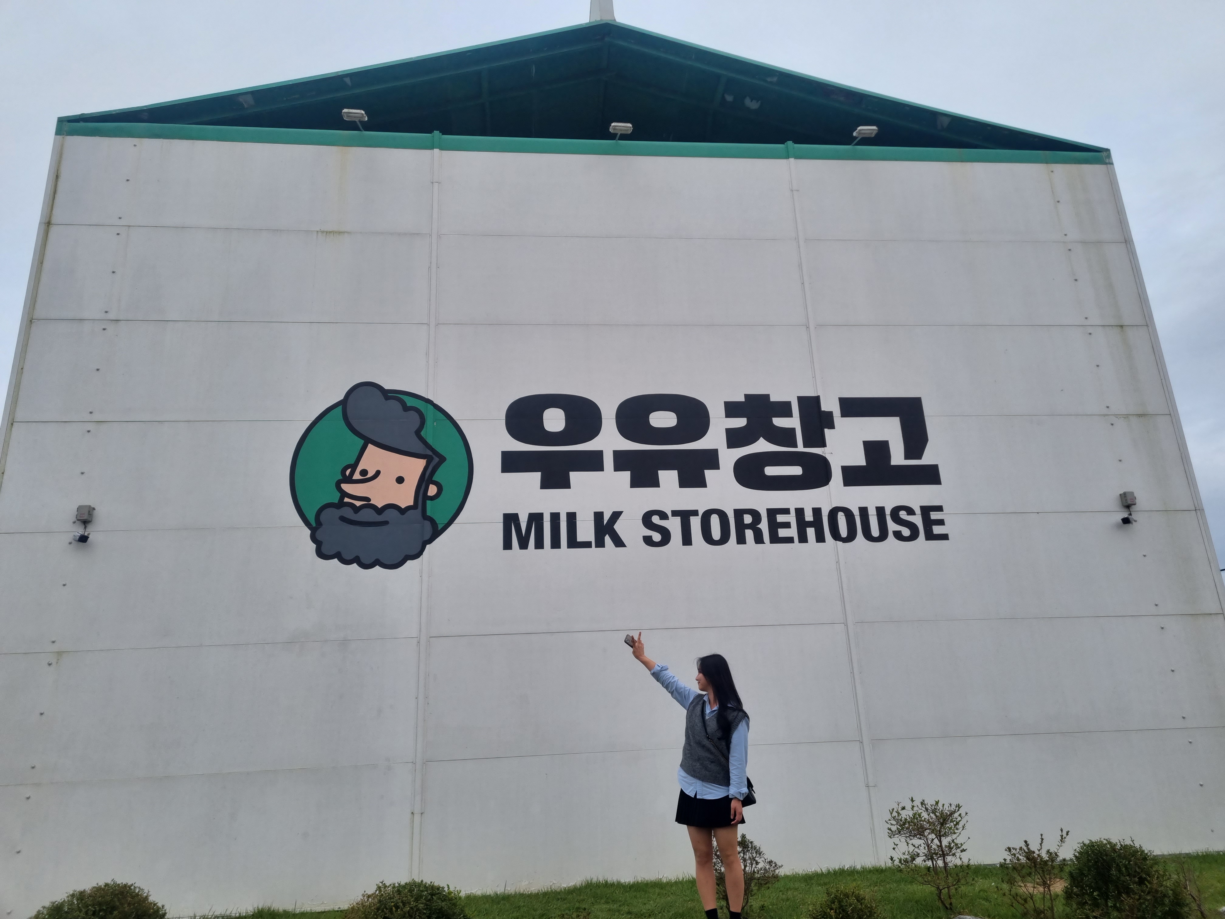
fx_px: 920
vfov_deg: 53.1
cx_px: 612
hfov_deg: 67.3
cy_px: 460
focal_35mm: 26
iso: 50
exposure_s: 1/1092
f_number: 1.8
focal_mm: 5.4
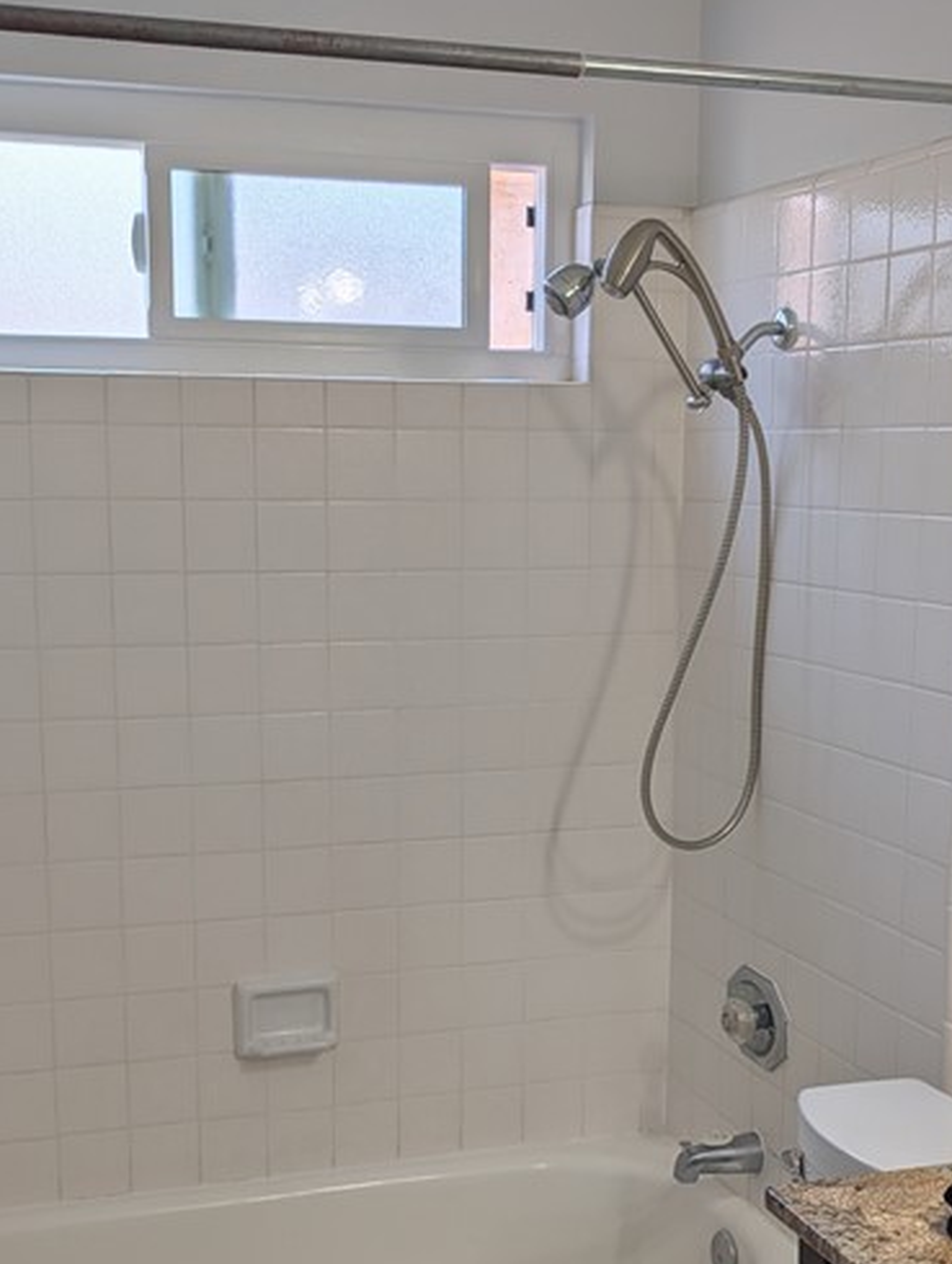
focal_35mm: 50
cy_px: 832
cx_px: 530
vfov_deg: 37.8
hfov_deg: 29.2
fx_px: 1829
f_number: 1.68
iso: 41
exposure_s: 1/120
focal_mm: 6.9
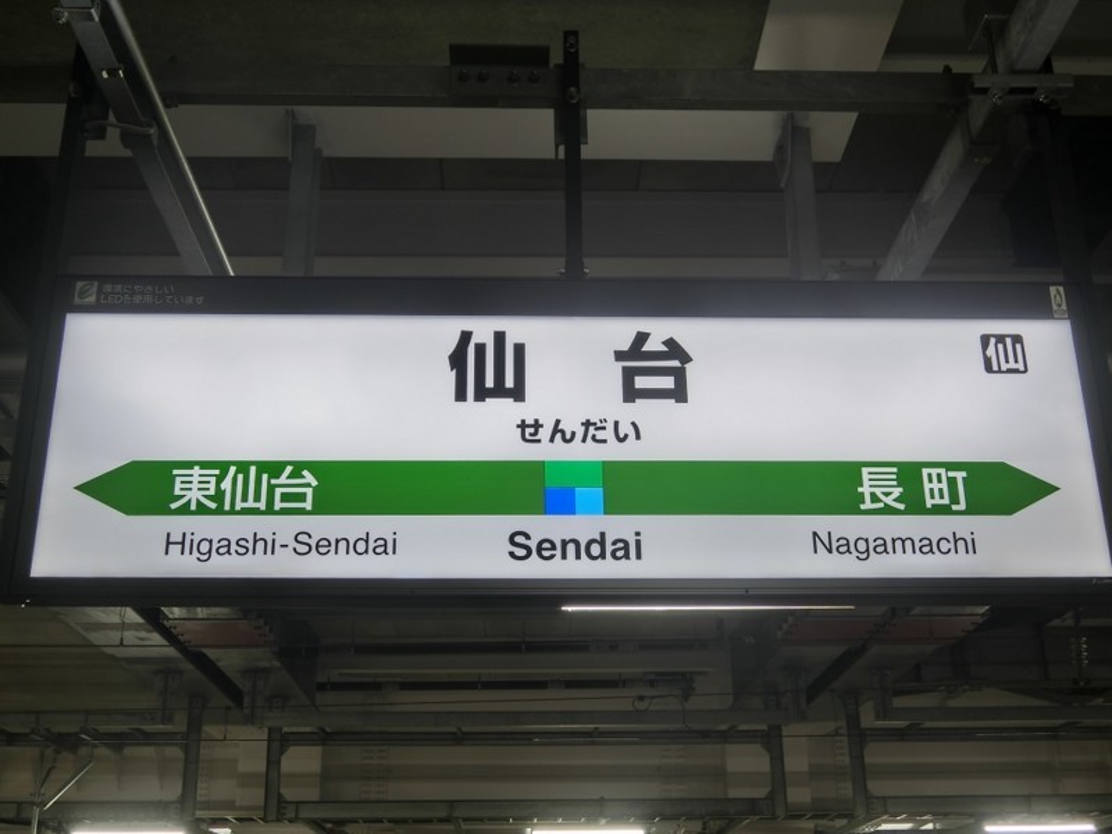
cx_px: 556
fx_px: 1413
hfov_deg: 42.9
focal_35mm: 44
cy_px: 417
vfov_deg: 32.9
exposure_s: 1/25
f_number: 3.5
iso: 80
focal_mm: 9.5
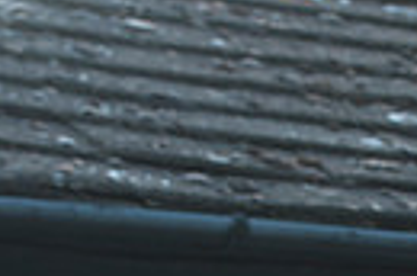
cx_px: 747
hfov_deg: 6.5
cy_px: 610
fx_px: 3617
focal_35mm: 313
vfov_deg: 4.3
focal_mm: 70
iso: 400
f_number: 5
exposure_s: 1/320
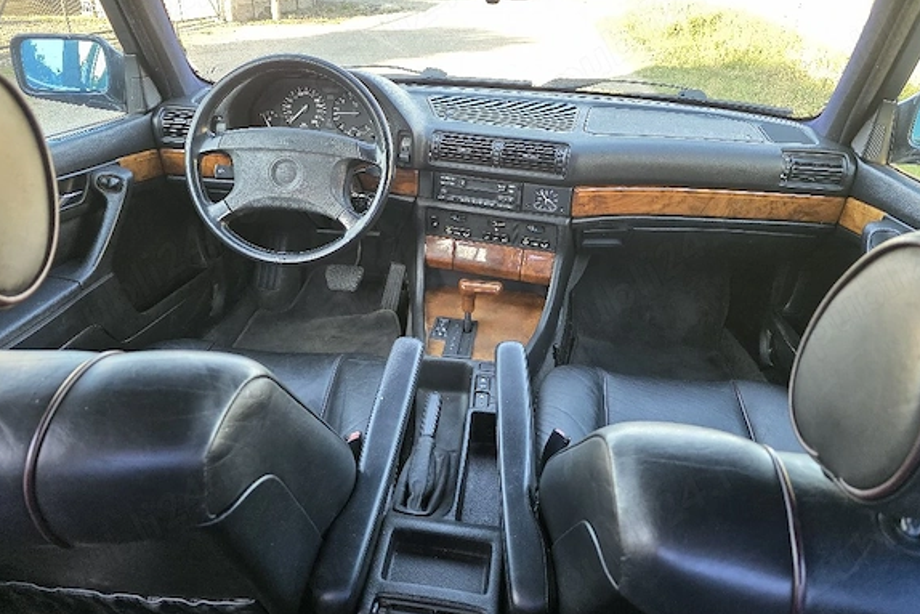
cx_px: 471
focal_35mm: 25
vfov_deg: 51.2
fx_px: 639
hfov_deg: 71.5
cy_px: 279
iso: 160
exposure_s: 1/101
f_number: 1.7
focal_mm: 6.3
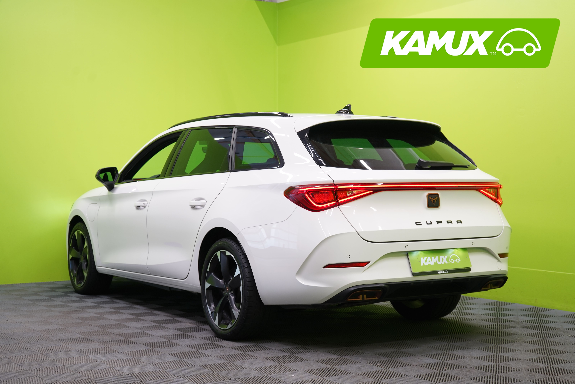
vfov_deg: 24.6
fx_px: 878
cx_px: 288
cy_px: 192
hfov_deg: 36.2
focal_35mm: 55
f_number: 5
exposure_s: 1/30
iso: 400
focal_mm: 55
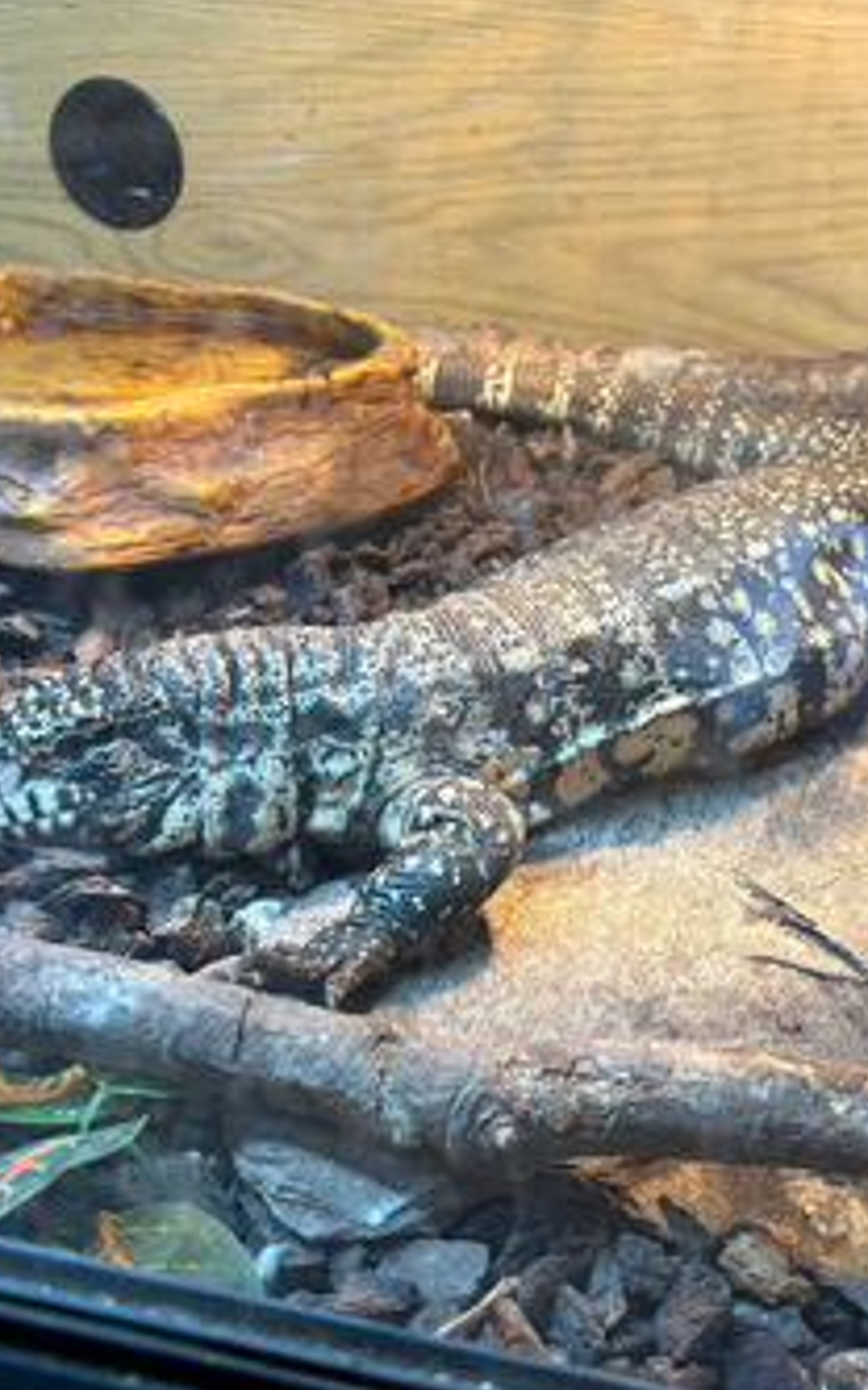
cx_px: 582
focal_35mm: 39
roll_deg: -2.7
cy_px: 716
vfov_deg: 50.4
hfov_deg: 32.5
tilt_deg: -29.1
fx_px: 1477
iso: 80
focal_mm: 5.96
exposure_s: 1/100
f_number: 1.6
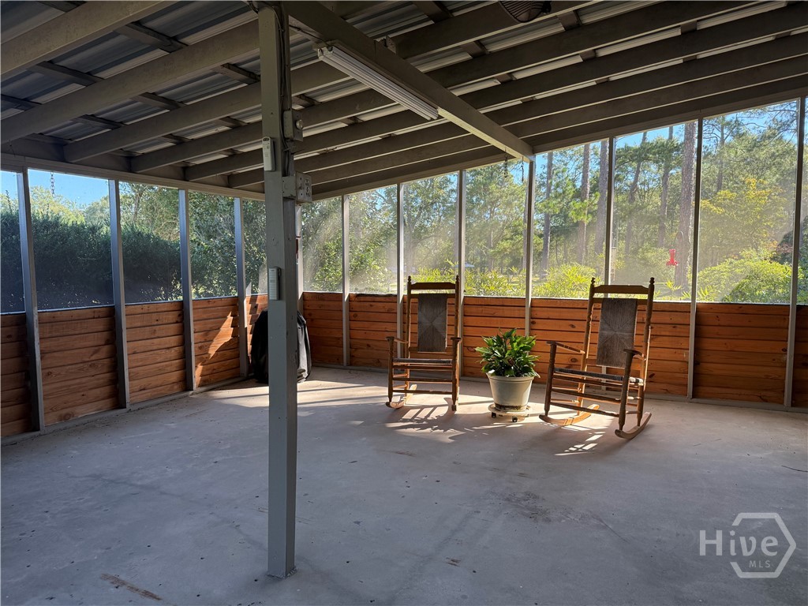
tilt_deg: -4.4
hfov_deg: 71.6
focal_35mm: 24
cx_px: 404
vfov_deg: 56.8
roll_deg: +0.5
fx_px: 560
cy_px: 303
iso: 100
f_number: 1.78
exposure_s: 1/361
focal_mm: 6.76
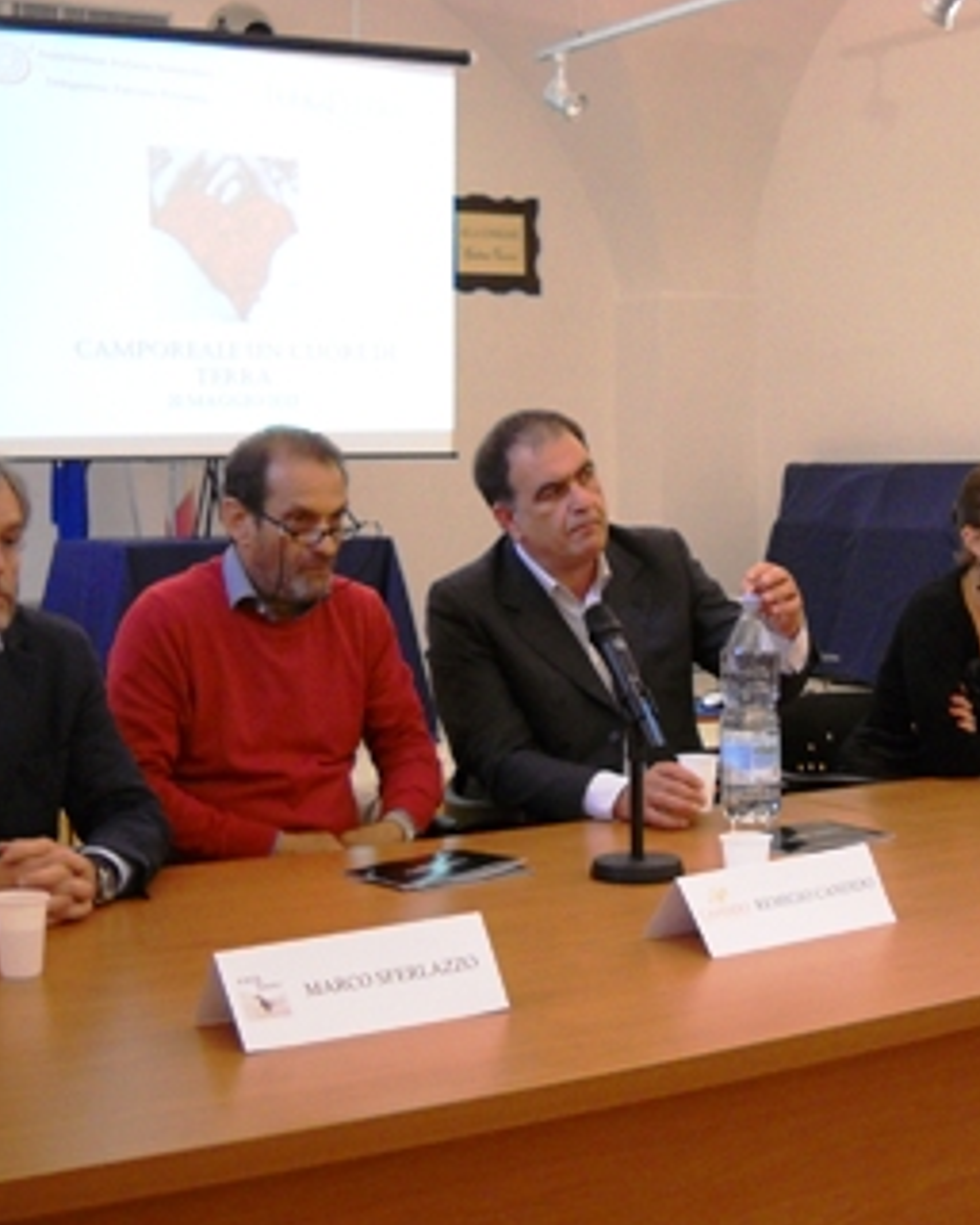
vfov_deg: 33.6
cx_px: 766
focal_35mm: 56
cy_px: 624
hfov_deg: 26.7
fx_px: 2030
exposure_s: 1/30
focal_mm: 6.72
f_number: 3.1
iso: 400
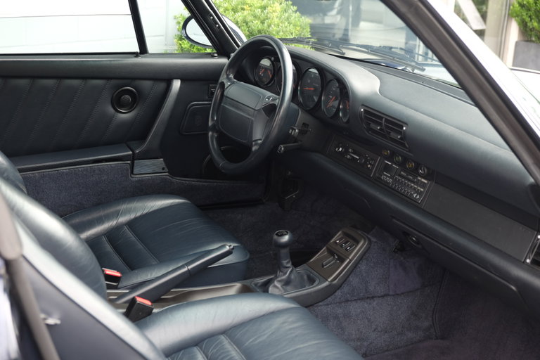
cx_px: 270
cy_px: 180
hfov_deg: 36.9
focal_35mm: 54
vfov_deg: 25.1
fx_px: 810
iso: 250
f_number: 3.6
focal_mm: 35.8
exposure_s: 1/60
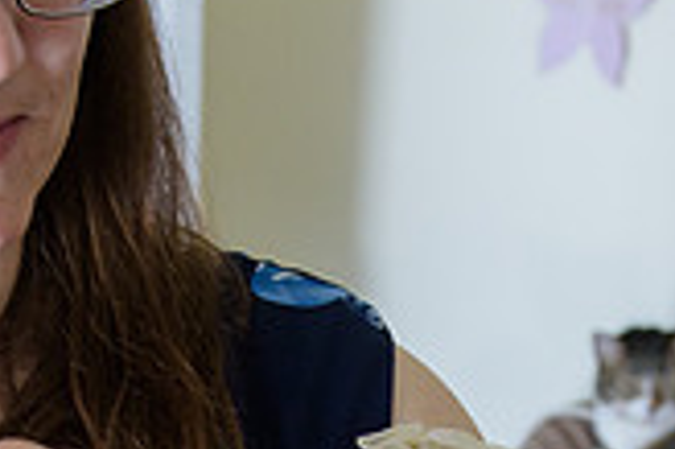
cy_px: 702
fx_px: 1854
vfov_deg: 13.0
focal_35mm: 99
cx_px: 519
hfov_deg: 20.4
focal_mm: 28
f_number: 3.2
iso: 1600
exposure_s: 1/125
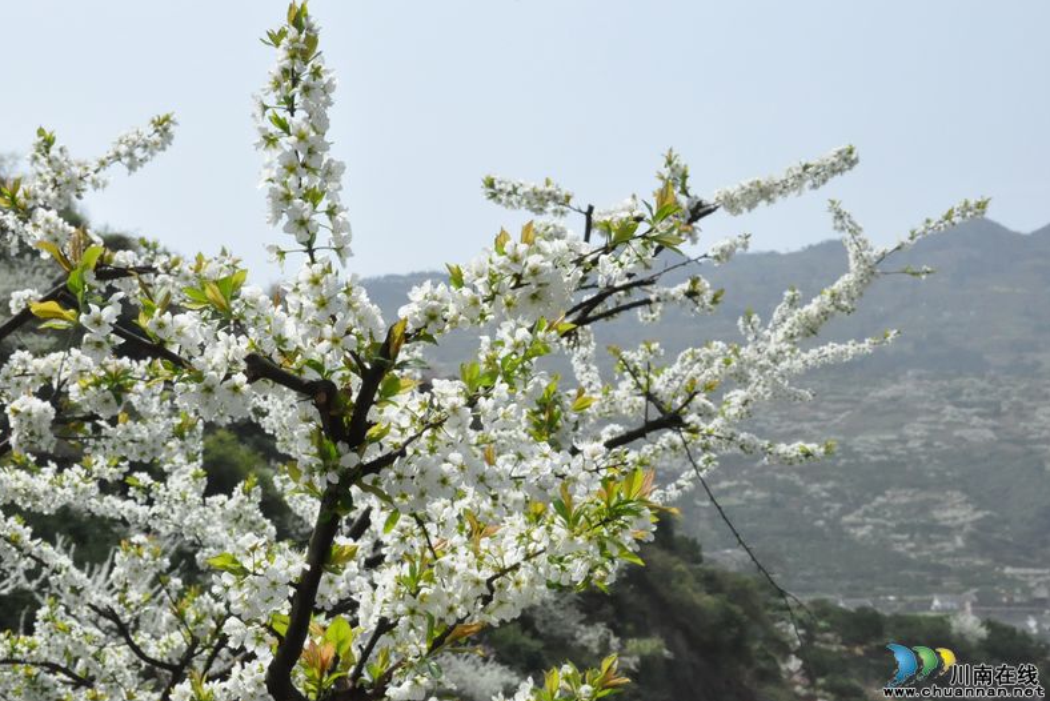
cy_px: 350
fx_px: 2217
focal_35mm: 76
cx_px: 522
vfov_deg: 18.0
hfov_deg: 26.6
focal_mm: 50
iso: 3200
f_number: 20
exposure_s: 1/1600
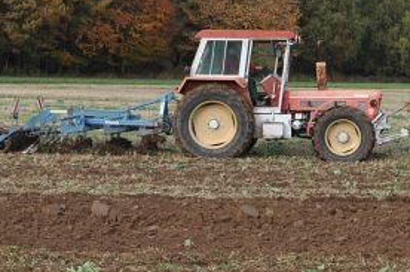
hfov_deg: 12.4
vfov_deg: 8.3
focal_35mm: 165
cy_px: 93
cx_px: 300
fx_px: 1876
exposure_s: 1/250
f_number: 8
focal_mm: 38
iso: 200
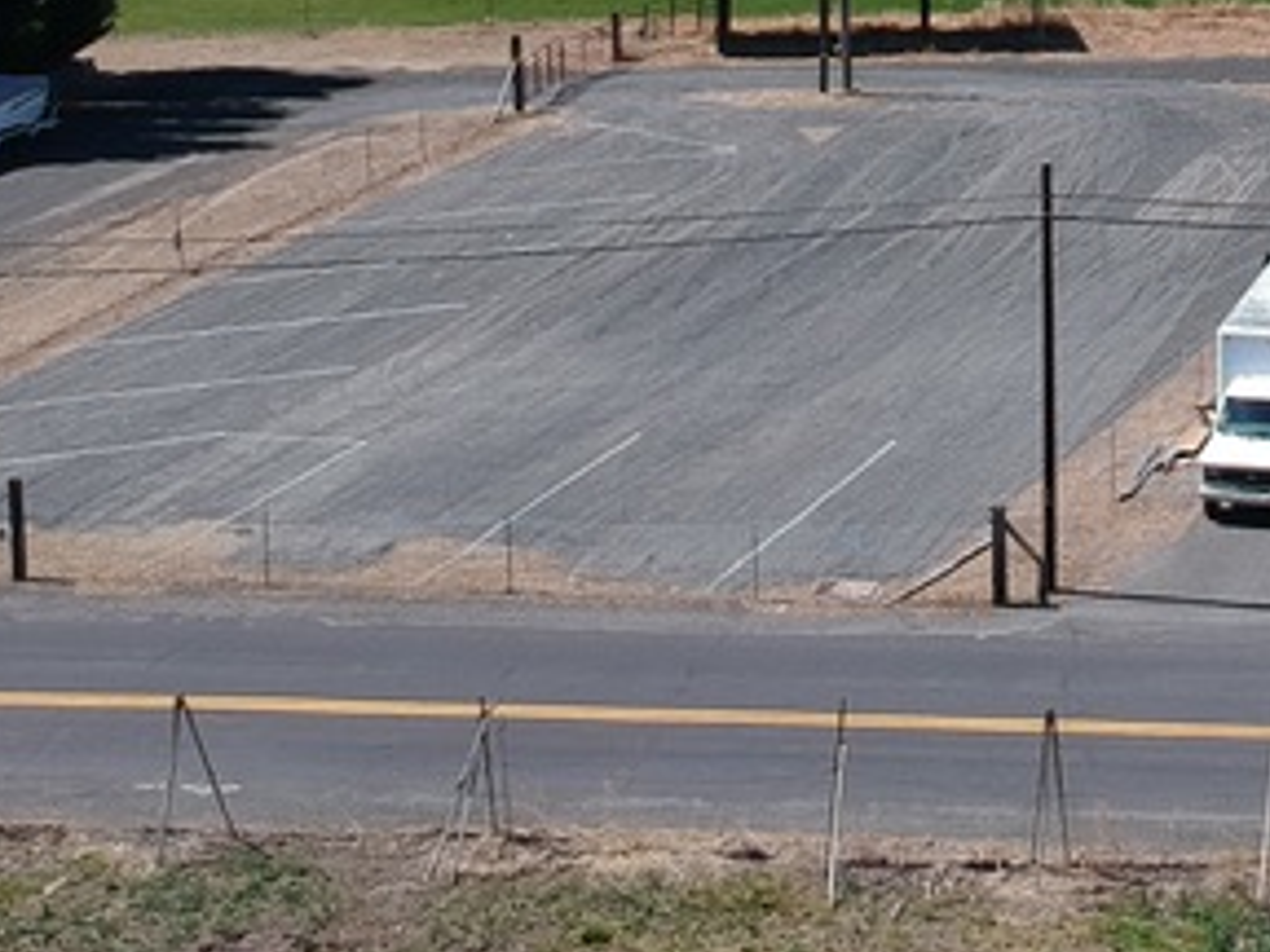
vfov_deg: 15.6
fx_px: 3265
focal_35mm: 89
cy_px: -366
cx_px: 1310
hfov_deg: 21.2
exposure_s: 1/1250
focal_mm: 4.49
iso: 100
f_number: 2.6
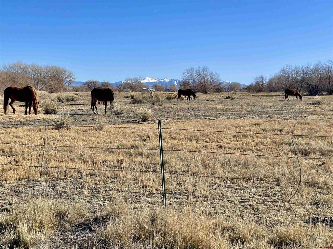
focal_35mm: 52
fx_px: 500
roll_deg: -0.3
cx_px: 166
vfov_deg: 28.0
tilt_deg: -3.0
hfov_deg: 36.8
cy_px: 124
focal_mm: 6
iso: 25
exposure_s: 1/1776
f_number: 2
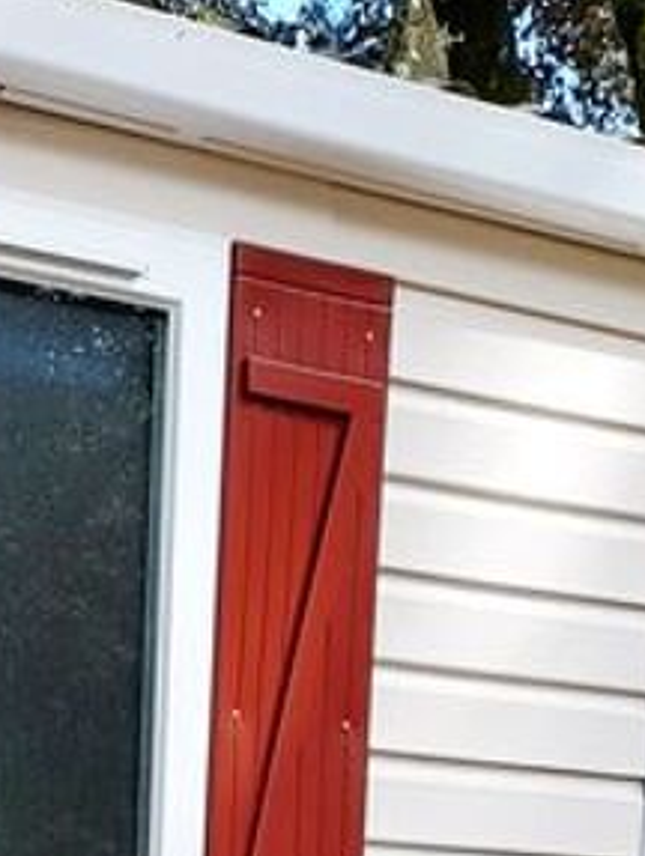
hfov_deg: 12.3
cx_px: -269
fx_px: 2876
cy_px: 1839
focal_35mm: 116
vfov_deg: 13.7
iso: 20
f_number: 2
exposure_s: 1/111
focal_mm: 4.6
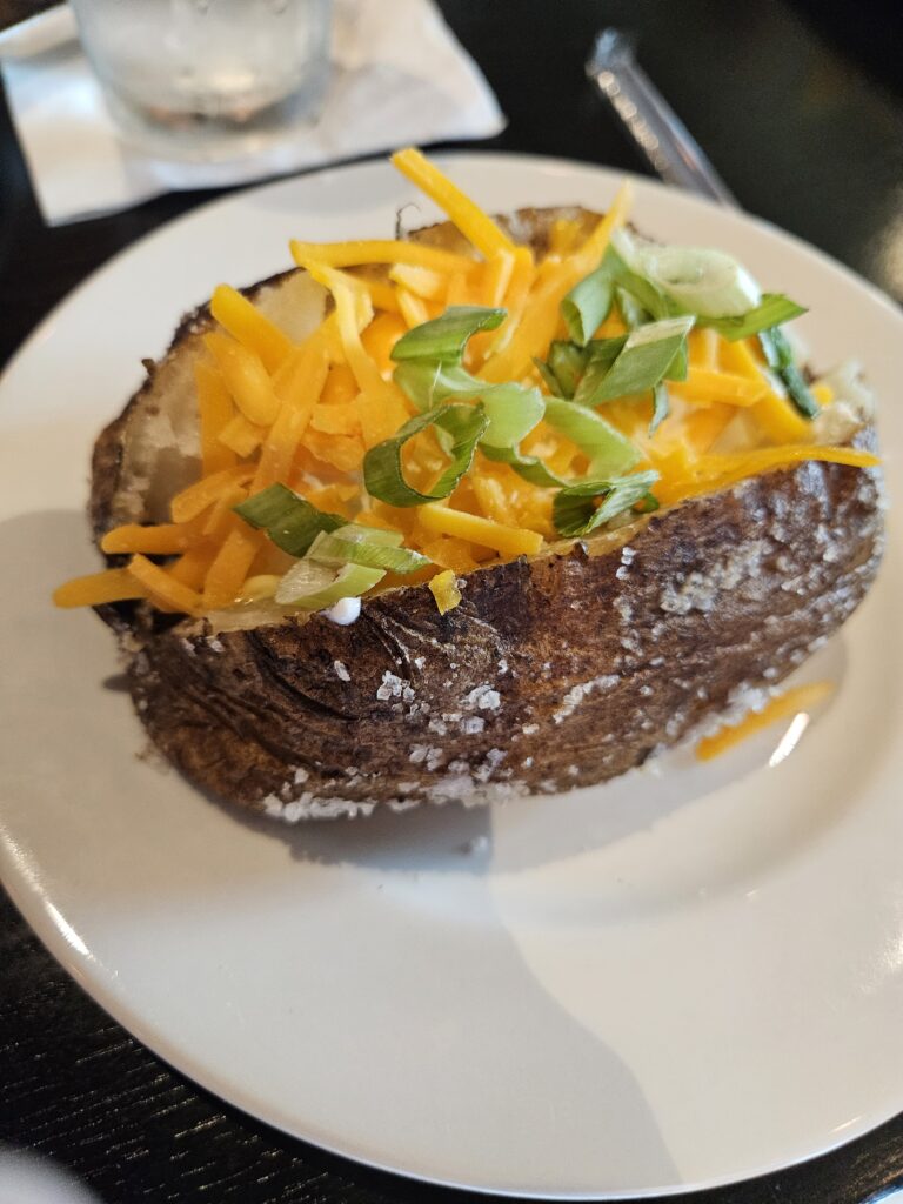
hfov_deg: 58.9
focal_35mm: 23
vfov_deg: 73.9
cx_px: 452
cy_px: 602
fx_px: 800
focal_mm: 5.4
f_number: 1.8
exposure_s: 1/120
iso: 800
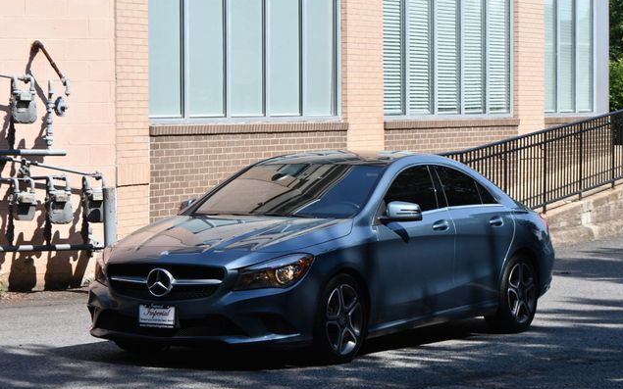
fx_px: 1953
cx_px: 313
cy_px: 200
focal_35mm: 115
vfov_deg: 11.4
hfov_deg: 18.1
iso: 125
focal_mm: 75
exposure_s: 1/250
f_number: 8
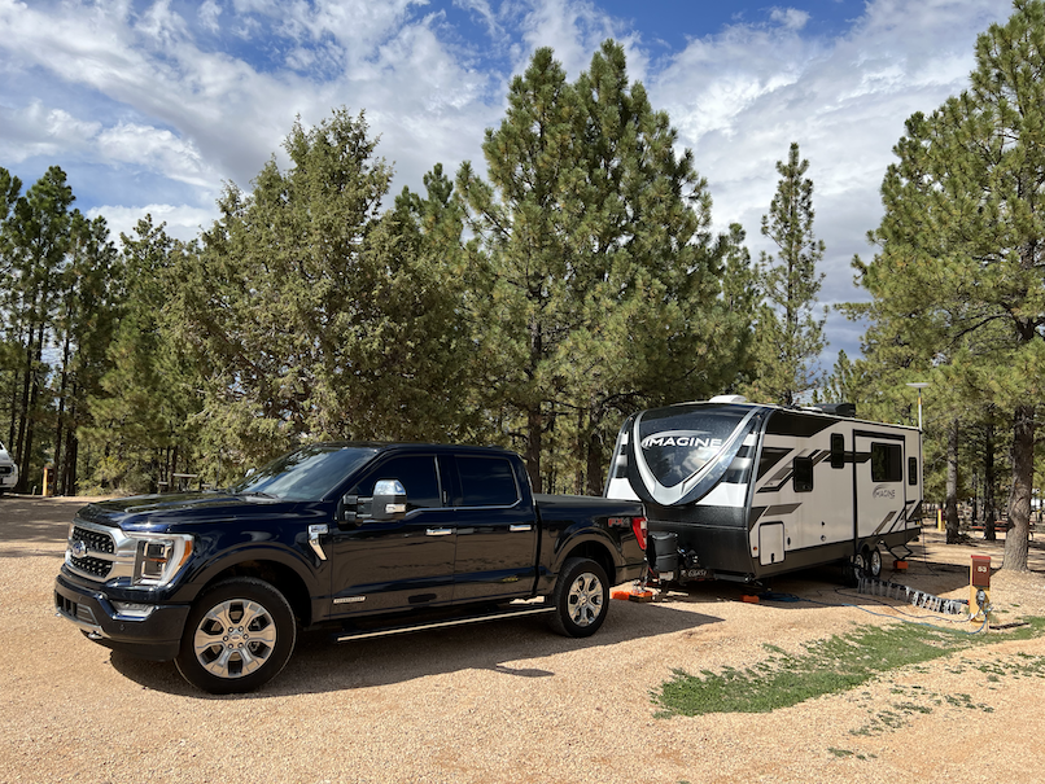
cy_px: 392
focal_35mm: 26
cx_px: 522
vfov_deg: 53.1
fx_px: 785
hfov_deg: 67.3
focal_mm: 5.7
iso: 50
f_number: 1.5
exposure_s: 1/4115
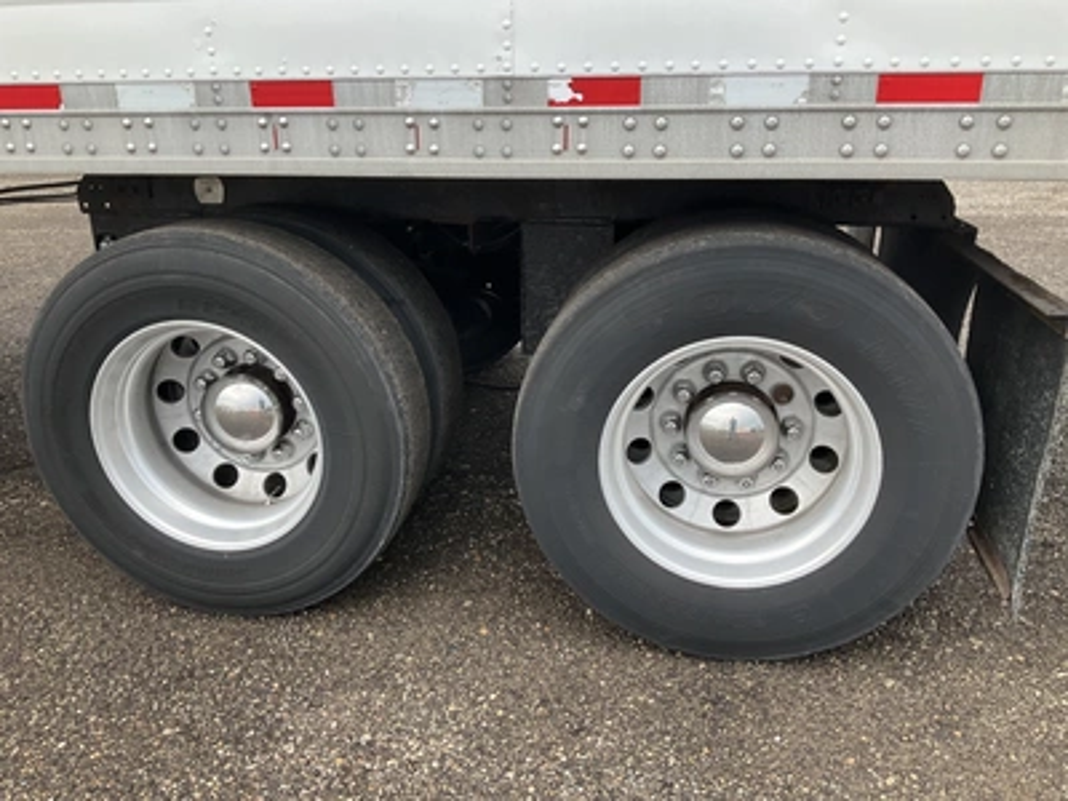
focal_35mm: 29
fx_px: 895
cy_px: 400
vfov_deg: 48.2
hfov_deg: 61.7
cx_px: 534
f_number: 1.8
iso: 32
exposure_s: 1/122
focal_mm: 3
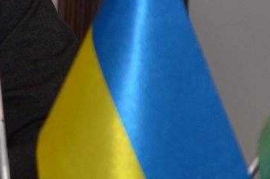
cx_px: -188
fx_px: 3210
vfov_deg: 3.2
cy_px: -140
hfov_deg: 4.8
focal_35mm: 429
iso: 800
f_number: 5.3
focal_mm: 75
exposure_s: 1/250
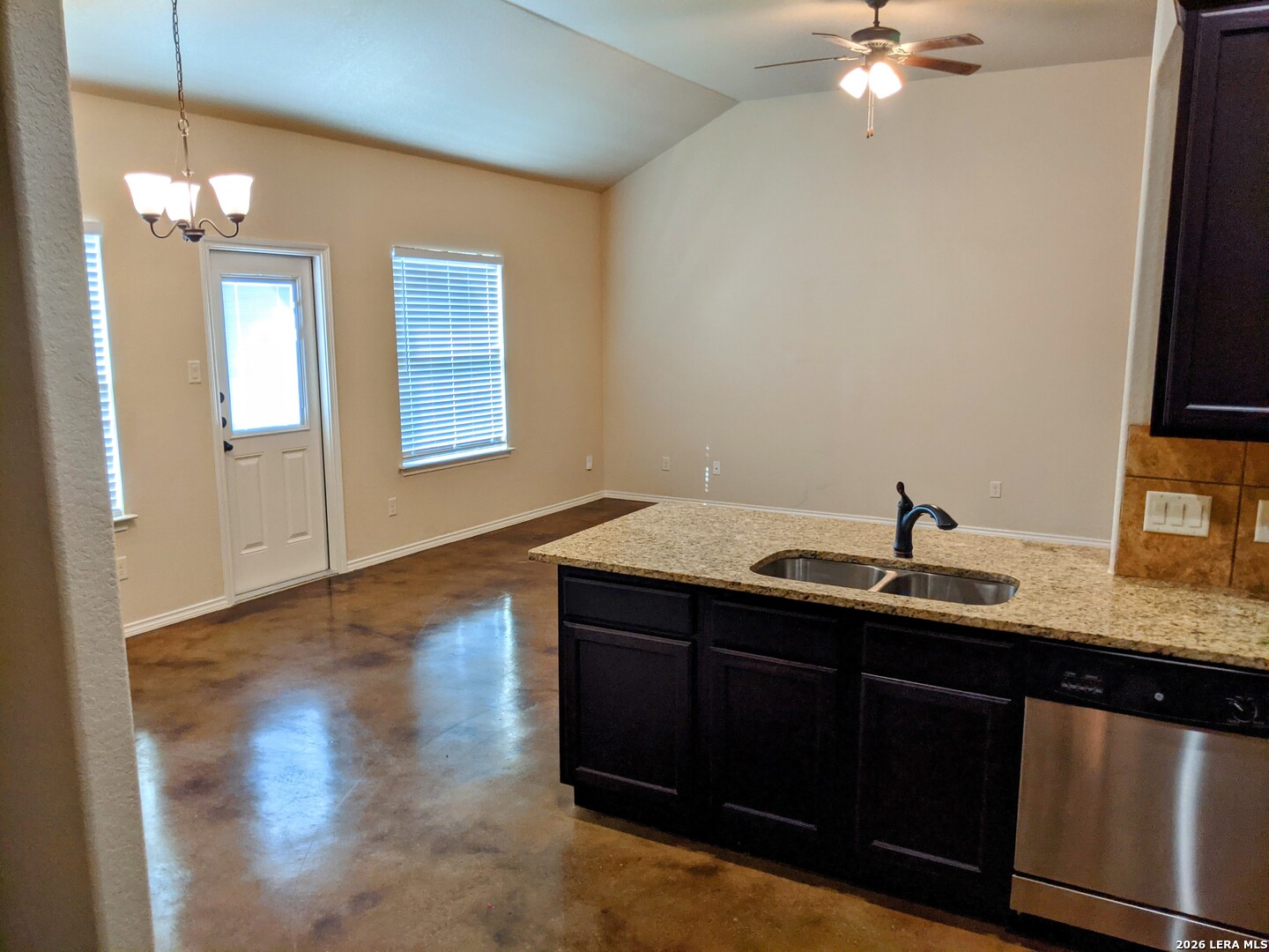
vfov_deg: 51.4
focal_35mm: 27
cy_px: 476
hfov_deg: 65.3
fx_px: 990
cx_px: 634
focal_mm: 4.44
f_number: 1.8
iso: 98
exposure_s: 1/59.9
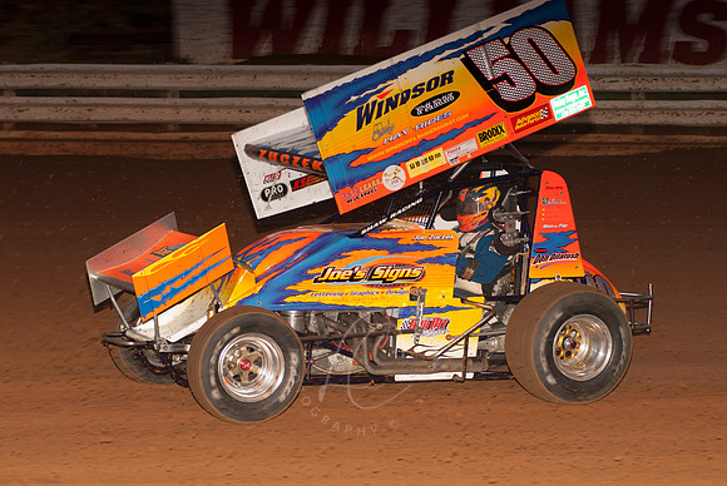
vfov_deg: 11.4
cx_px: 364
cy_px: 243
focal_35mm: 120
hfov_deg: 17.0
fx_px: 2426
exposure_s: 1/400
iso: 400
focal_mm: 80
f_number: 4
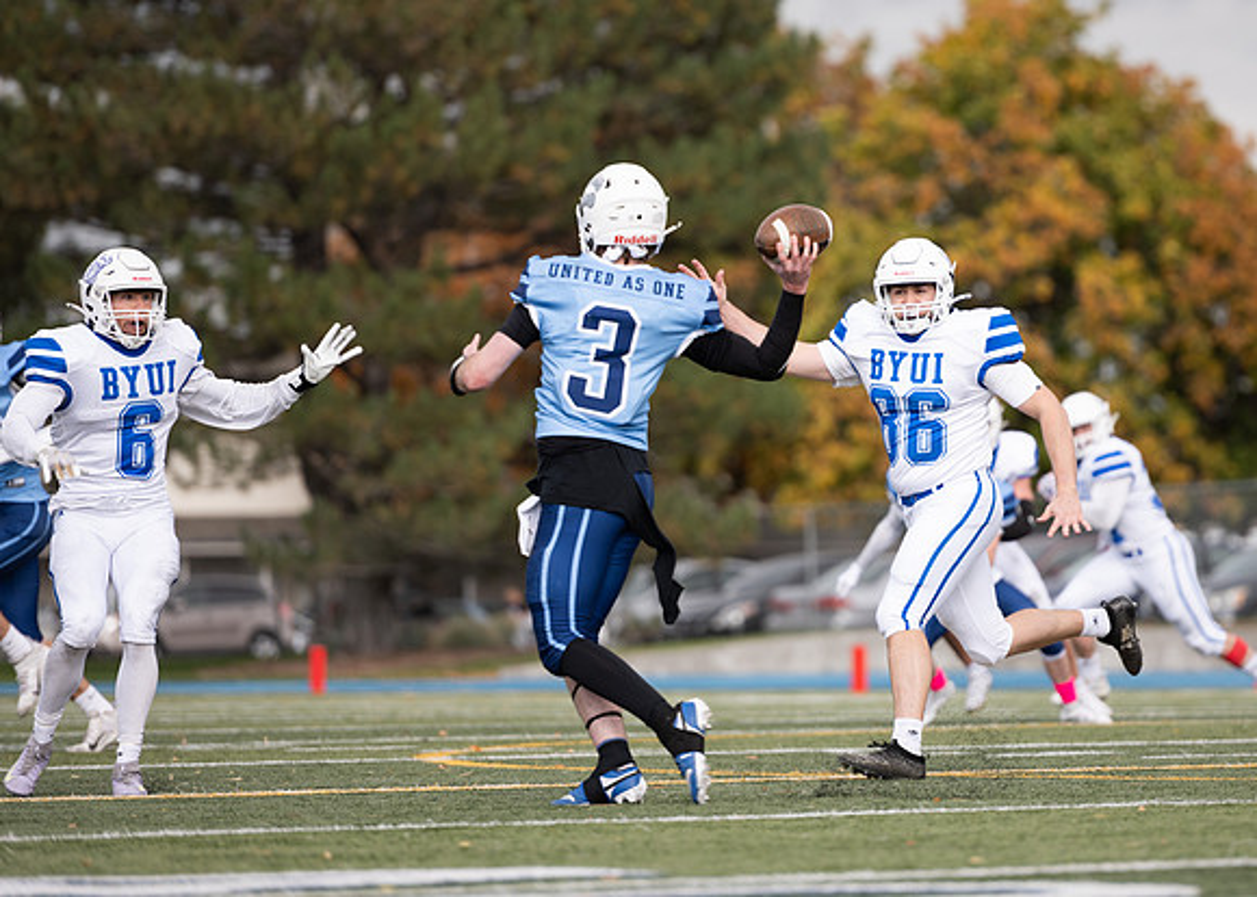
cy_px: 347
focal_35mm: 260
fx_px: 9272
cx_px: 835
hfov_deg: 7.8
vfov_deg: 5.5
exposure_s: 1/1000
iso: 125
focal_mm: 200
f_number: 2.8
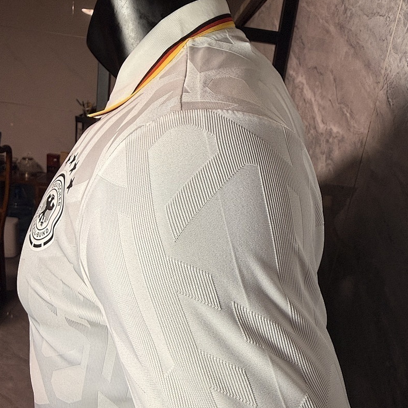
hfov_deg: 55.6
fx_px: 387
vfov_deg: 54.6
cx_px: 206
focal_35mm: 29
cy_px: 270
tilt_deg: -18.1
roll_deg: -8.5
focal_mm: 2.22
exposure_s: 1/100
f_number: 2.2
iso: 80
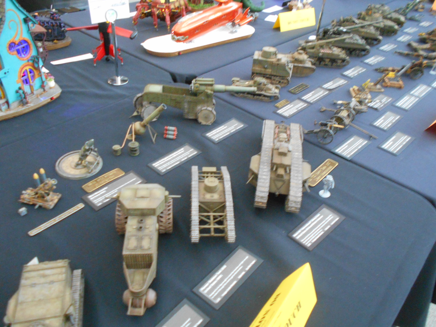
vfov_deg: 49.7
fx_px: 353
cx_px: 218
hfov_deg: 63.4
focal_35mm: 28
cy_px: 164
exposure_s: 1/8
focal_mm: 5.1
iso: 560
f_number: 3.4
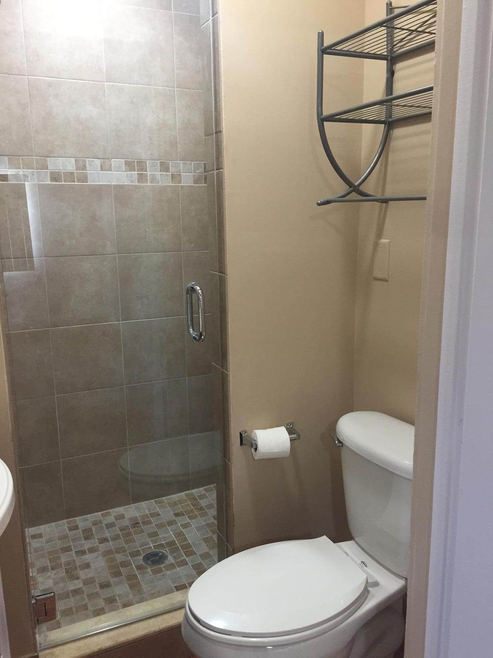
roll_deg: +1.7
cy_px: 329
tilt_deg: -11.3
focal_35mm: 29
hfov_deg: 48.2
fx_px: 551
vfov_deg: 61.7
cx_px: 246
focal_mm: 4.15
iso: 100
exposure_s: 1/30
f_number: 2.2
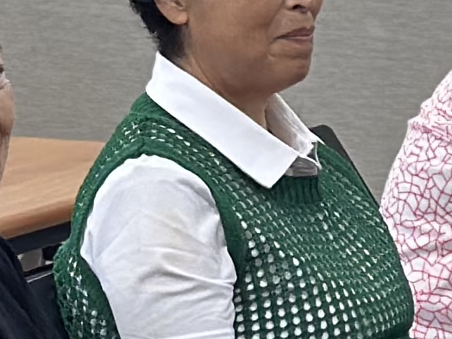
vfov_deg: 4.0
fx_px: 4818
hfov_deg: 5.3
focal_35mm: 369
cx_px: -328
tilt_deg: -3.9
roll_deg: +0.2
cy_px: -223
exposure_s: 1/120
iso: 80
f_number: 1.78
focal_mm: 6.86
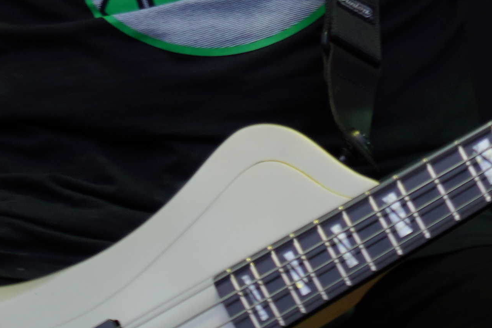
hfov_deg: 4.2
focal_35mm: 494
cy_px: -325
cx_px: 137
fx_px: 6751
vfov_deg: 2.8
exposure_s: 1/125
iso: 160
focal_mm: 105
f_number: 4
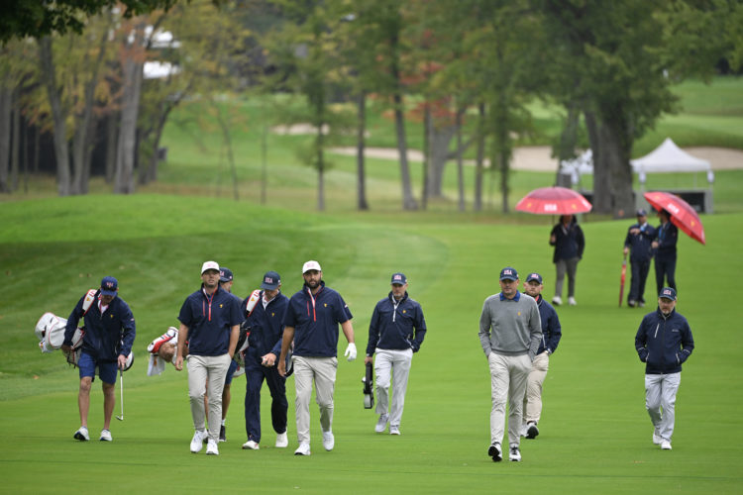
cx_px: 372
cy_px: 248
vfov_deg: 3.7
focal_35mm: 370
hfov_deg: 5.6
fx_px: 7636
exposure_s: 1/800
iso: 640
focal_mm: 370
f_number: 4
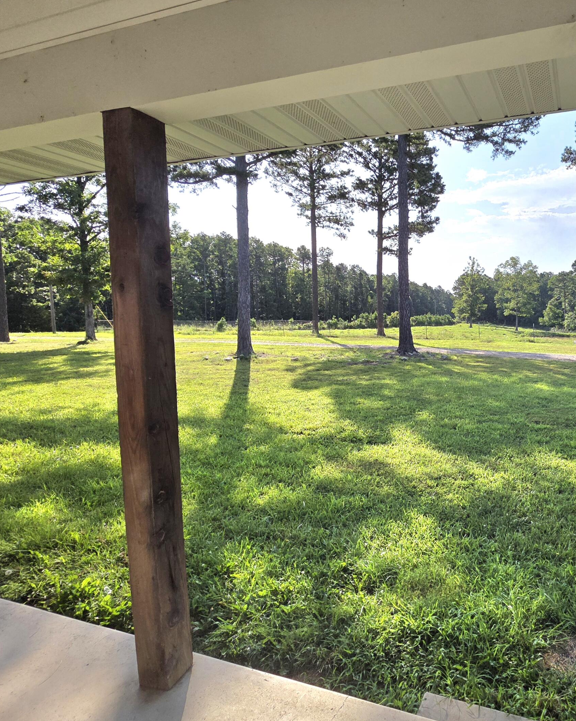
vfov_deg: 86.4
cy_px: 360
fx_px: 384
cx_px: 432
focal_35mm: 18
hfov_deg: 69.0
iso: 40
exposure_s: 1/2500
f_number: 1.9
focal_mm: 2.2
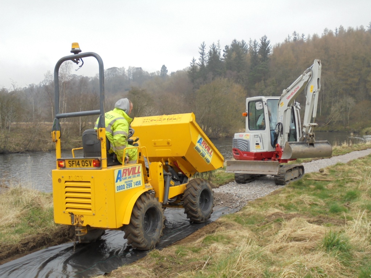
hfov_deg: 49.0
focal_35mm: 38
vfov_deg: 37.7
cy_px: 139
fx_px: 407
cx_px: 186
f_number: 4.2
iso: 100
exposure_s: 1/40
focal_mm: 6.9
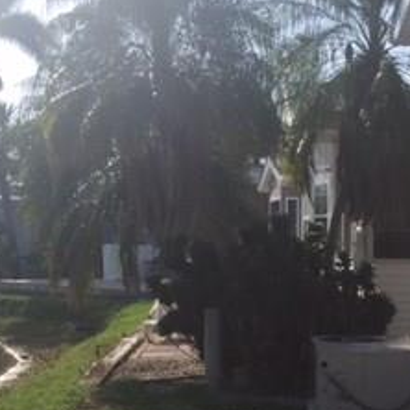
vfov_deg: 22.3
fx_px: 992
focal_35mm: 74
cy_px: 434
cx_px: 371
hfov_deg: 22.8
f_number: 2.2
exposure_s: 1/2475
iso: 32
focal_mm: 4.15
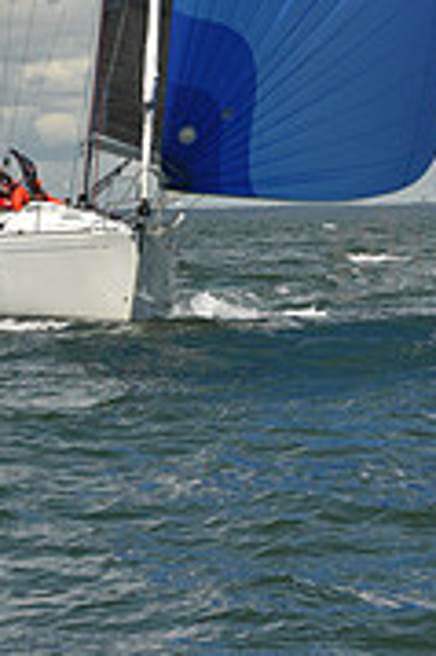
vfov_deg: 7.0
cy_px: -301
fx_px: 5315
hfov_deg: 4.7
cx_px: 137
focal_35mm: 292
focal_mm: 90
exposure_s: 1/800
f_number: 13
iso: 320
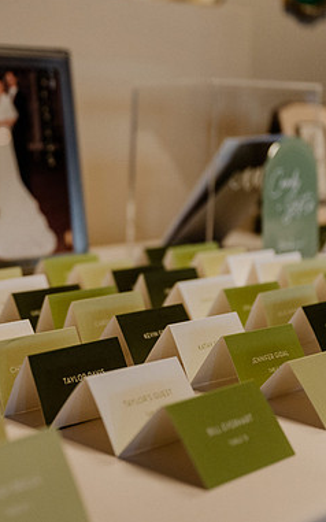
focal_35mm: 63
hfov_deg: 19.8
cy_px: 259
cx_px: -22
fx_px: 896
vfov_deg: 32.5
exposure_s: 1/400
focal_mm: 40
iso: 1600
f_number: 2.8
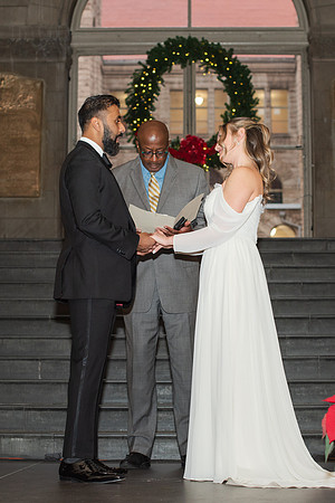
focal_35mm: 75
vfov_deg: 26.9
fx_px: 1052
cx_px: 195
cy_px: 251
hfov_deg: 18.1
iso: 800
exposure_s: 1/200
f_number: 3.5
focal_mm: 50
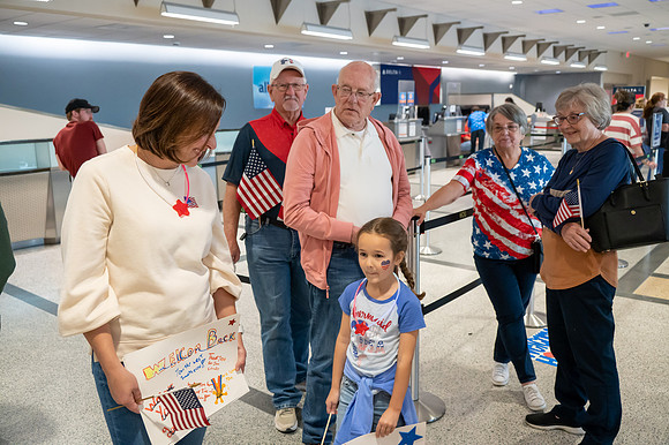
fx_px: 585
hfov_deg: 59.5
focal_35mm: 32
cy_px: 222
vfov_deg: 41.7
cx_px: 334
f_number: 4.8
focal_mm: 31.5
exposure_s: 1/200
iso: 7200
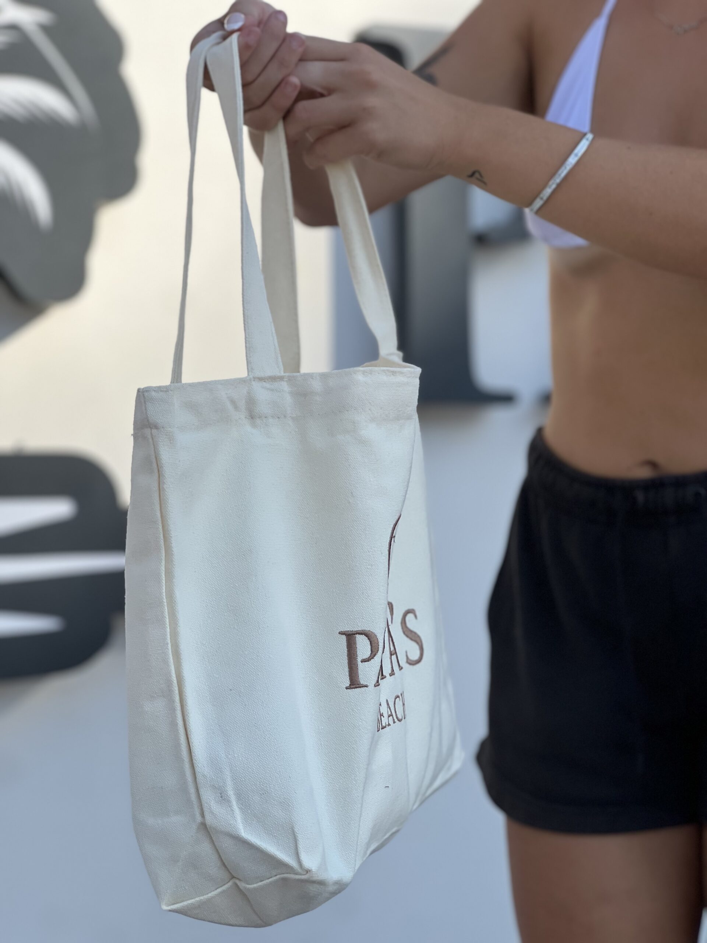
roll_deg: +1.3
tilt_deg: +2.1
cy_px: 472
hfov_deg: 19.1
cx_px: 354
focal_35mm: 77
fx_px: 2097
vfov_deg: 25.3
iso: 32
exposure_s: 1/451
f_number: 2.8
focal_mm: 9
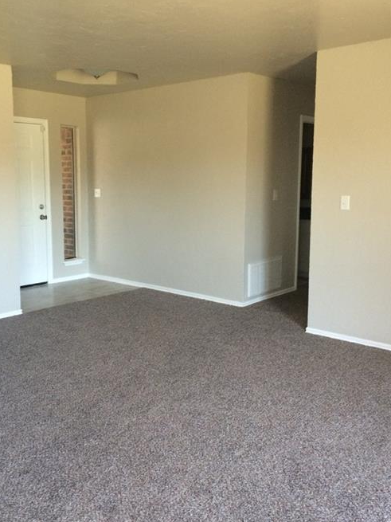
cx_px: 174
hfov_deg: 41.7
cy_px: 250
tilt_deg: -7.4
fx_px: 512
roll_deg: -0.2
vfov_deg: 53.9
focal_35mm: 34
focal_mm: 4.15
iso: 50
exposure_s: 1/30
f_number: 2.2
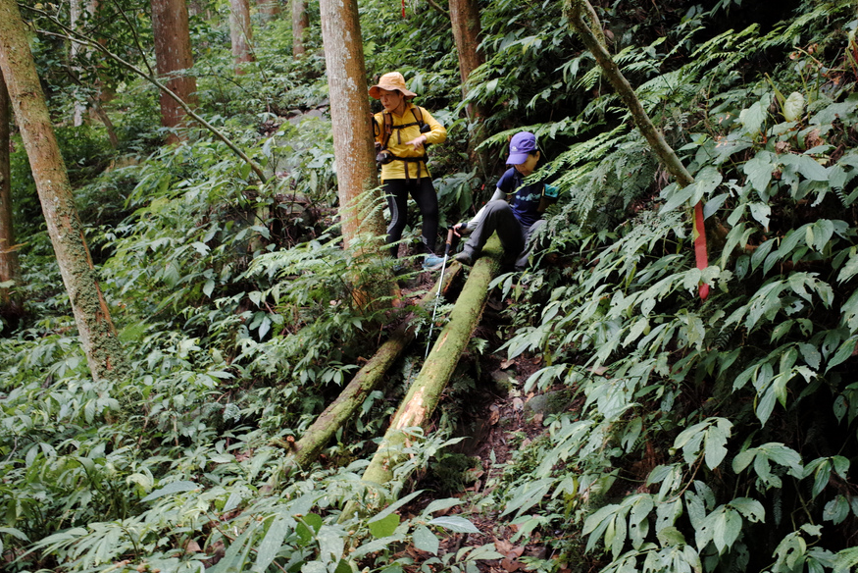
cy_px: 266
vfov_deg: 41.1
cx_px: 453
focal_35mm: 32
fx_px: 763
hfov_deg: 58.7
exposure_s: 1/60
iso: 800
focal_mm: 18.3
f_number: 3.2
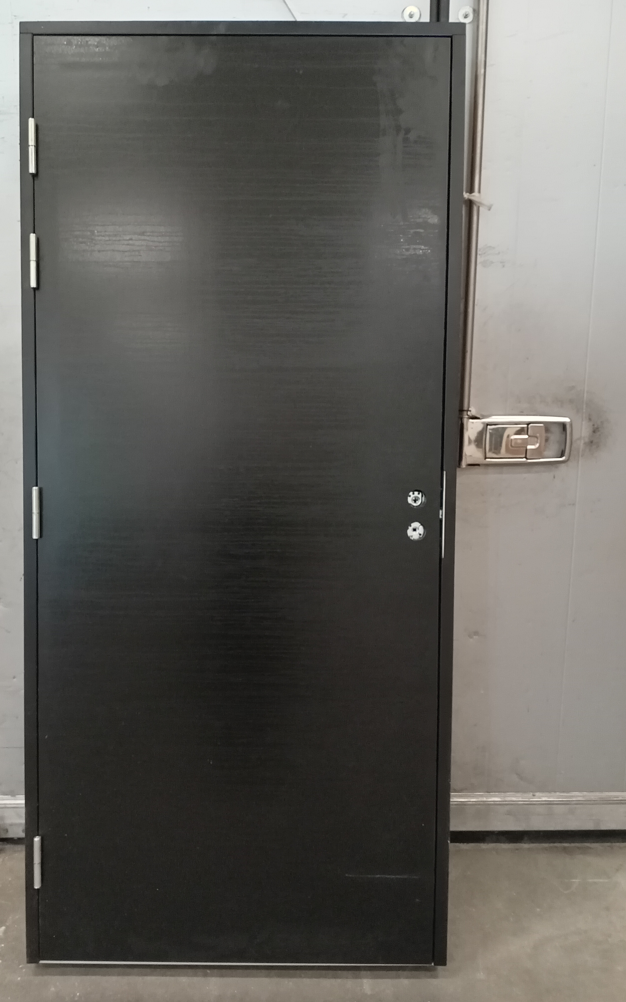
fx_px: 792
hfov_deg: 42.9
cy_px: 499
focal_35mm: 29
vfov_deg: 64.6
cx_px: 251
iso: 1675
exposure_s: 1/20
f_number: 1.8
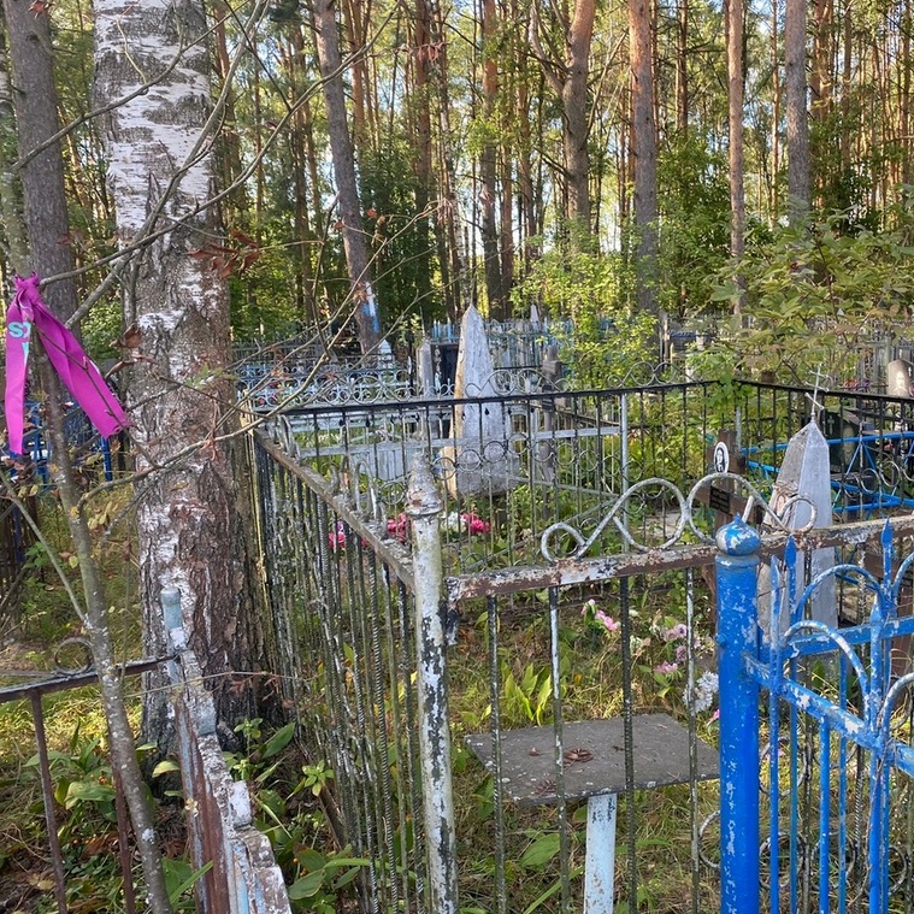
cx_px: 579
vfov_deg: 52.5
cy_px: 458
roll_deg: -0.4
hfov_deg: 51.9
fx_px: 926
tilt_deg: -10.6
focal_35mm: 31
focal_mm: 4.25
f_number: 1.8
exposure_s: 1/122
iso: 50
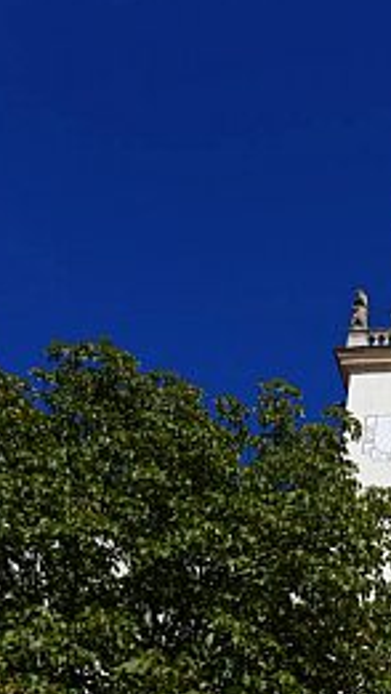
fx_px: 829
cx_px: 507
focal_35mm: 45
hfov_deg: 23.5
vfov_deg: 36.3
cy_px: 814
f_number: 9
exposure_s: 1/400
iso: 100
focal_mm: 14
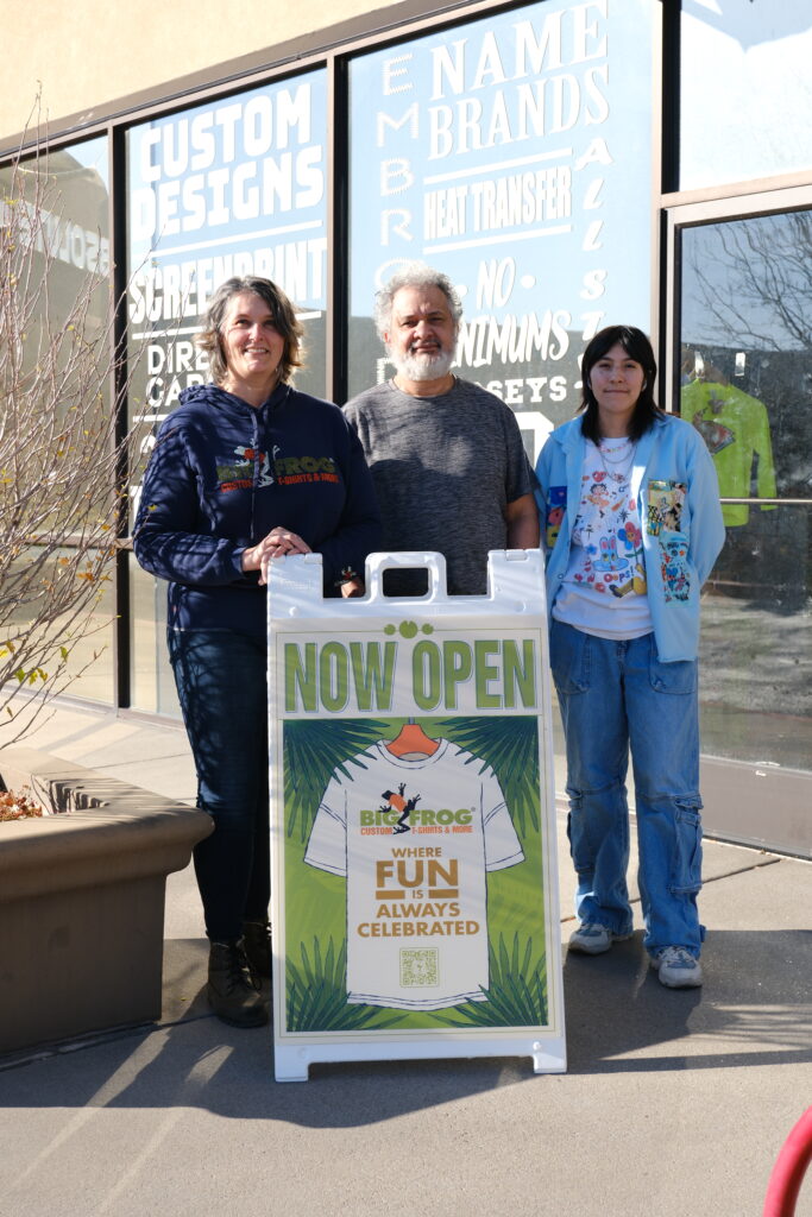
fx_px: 1691
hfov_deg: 27.0
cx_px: 406
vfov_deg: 39.6
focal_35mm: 50
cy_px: 608
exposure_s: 1/240
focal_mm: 33.3
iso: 125
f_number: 5.6
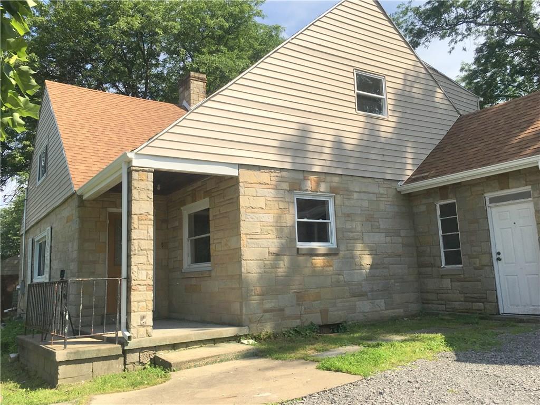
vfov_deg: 48.2
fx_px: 452
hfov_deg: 61.7
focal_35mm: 29
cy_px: 202
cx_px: 270
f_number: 2.2
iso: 25
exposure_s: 1/1748
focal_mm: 4.15
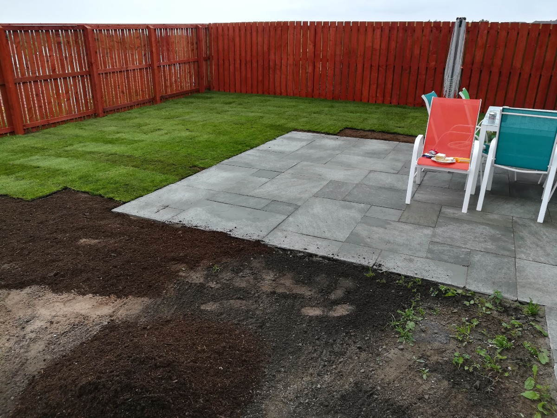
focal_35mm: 26
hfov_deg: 67.3
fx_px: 418
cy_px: 209
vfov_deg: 53.1
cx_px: 278
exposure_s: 1/108
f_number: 2.2
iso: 50
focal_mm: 3.83
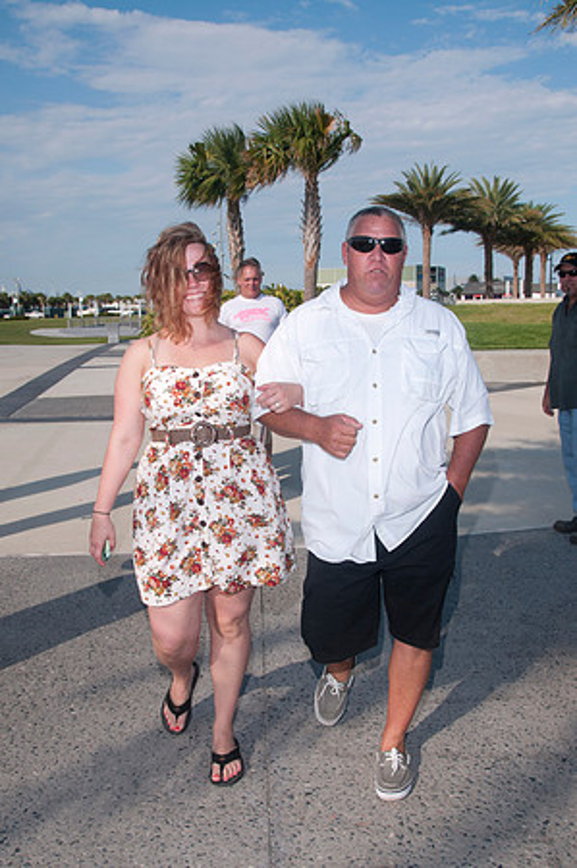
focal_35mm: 33
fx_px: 795
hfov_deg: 39.9
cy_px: 434
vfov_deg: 57.3
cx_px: 288
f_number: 10
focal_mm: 22
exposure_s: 1/250
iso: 100
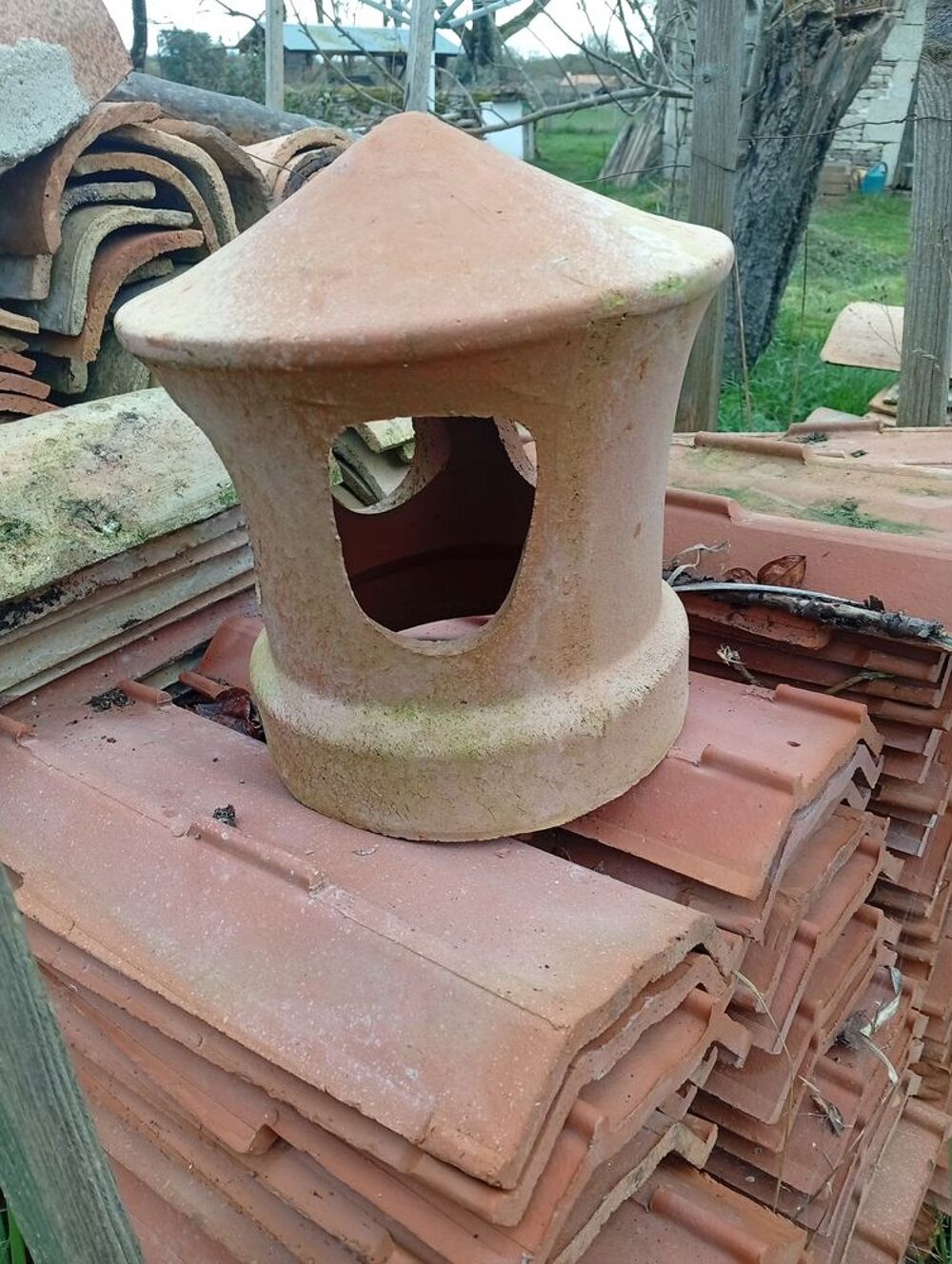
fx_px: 988
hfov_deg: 51.5
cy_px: 632
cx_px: 476
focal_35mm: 27
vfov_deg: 65.2
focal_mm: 3.98
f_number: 1.8
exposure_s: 1/50
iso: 100
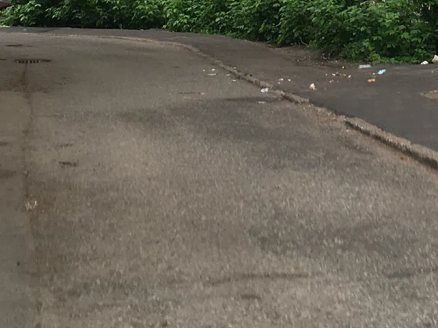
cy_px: -154
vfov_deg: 14.6
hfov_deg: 20.5
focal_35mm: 95
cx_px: 333
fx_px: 1201
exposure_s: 1/250
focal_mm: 4.15
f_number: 2.2
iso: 25
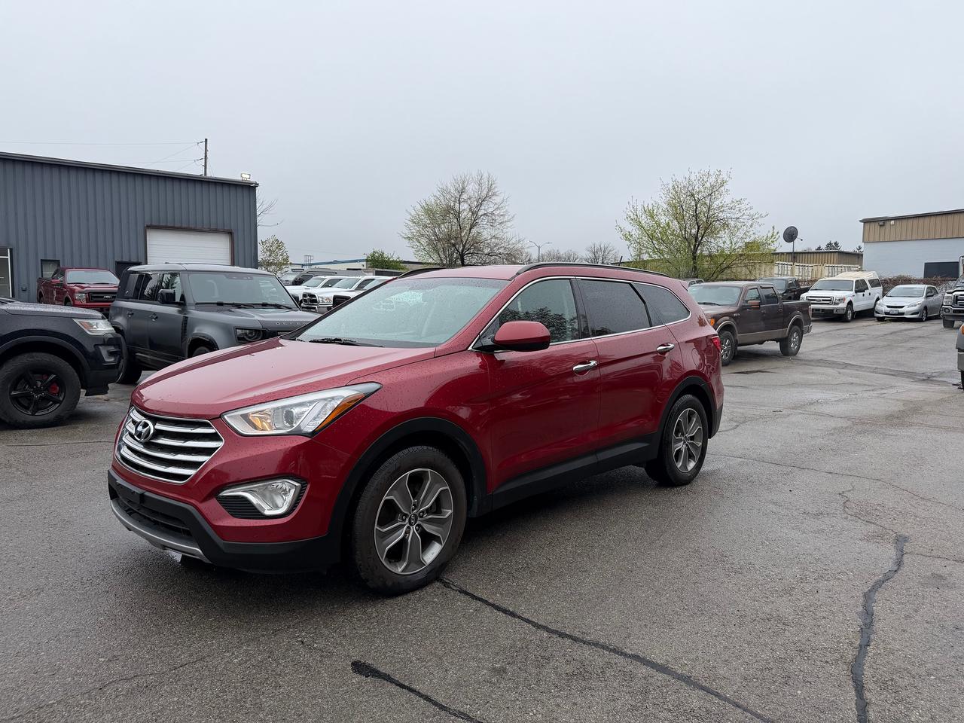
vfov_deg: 56.8
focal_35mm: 24
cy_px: 362
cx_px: 482
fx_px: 668
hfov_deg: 71.6
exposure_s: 1/1060
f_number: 1.78
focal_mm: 6.76
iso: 80
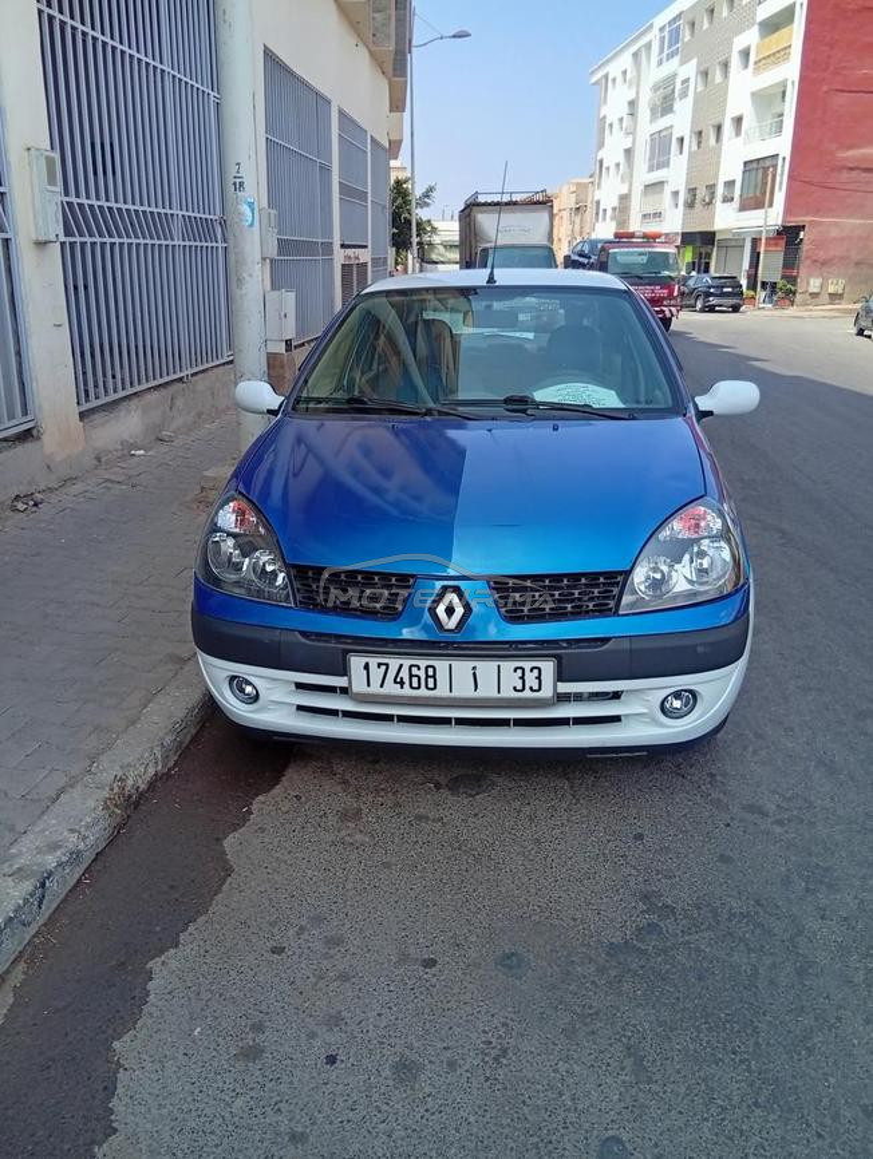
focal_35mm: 27
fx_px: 906
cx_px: 436
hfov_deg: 51.5
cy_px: 580
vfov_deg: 65.3
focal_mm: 3.84
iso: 50
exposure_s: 1/495
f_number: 1.8
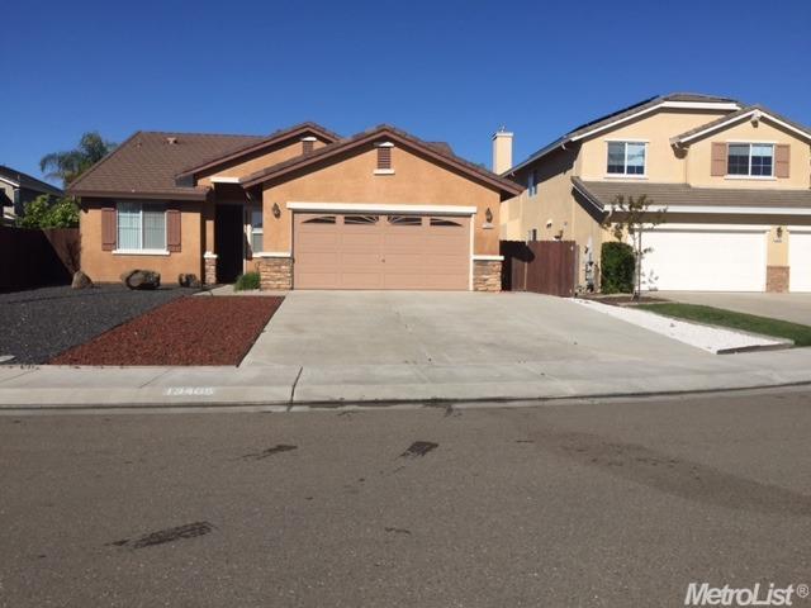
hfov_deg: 61.7
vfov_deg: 48.2
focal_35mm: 29
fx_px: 679
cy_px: 304
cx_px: 406
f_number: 2.2
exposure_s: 1/3968
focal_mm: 4.15
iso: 32
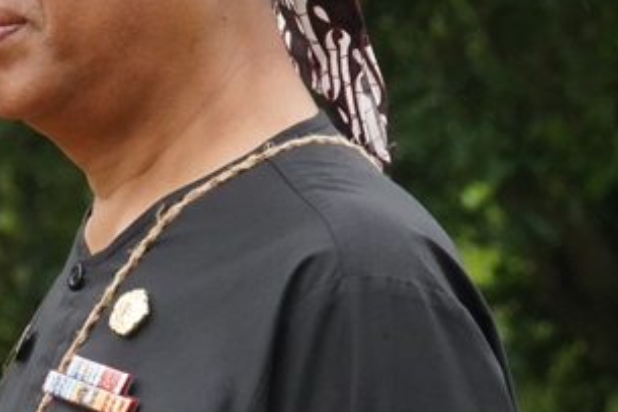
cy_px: 135
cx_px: -87
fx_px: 10792
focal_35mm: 629
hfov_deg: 3.3
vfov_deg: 2.2
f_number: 20
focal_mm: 240
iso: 8000
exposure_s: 1/500
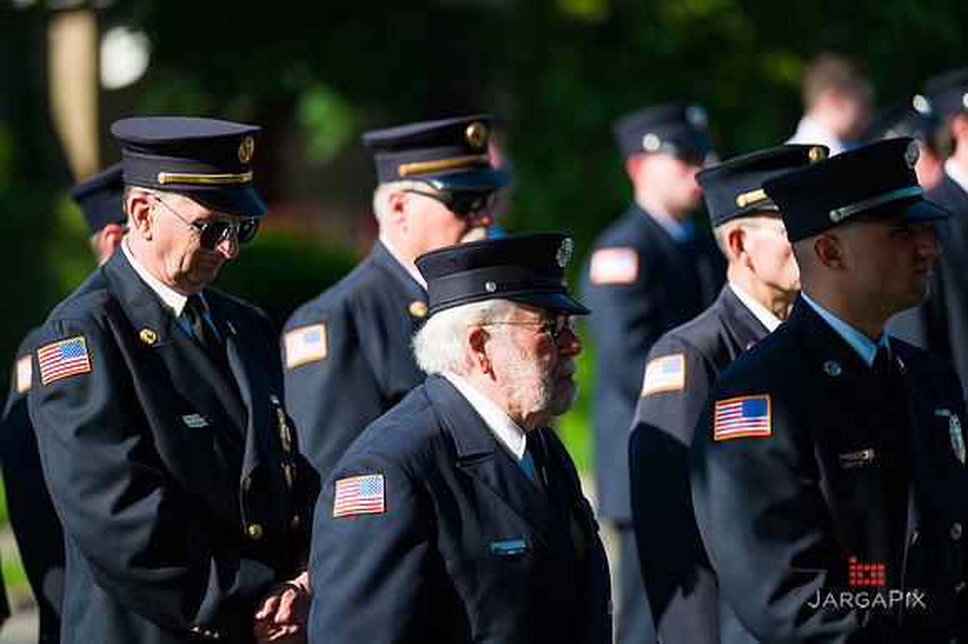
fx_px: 5375
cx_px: 484
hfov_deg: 10.3
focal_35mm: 200
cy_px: 322
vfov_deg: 6.9
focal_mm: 200
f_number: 3.2
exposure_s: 1/2500
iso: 200
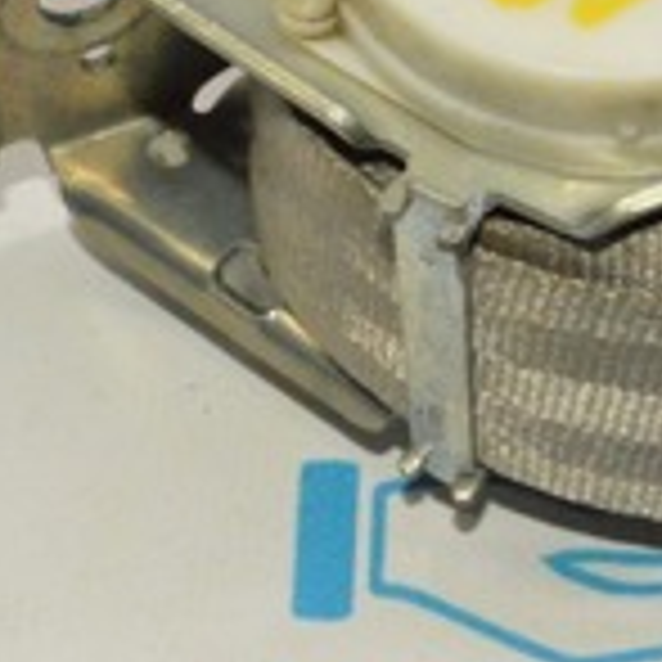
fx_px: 2640
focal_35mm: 122
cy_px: 38
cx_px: 554
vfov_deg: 14.1
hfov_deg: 14.2
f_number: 16
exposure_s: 1/200
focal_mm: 22
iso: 6400
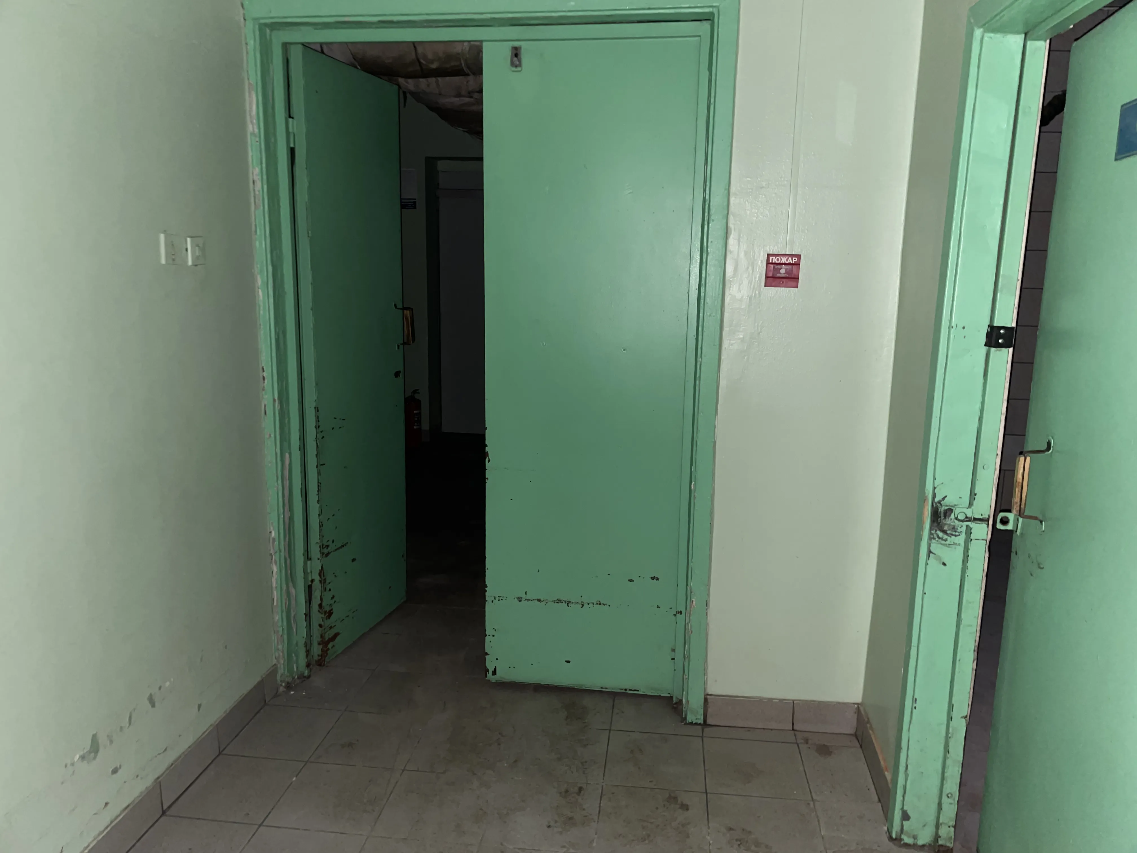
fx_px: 854
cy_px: 426
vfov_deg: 53.1
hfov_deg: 67.3
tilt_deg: -10.8
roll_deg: -1.0
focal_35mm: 26
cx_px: 568
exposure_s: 1/4
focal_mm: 4.2
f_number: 1.6
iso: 125
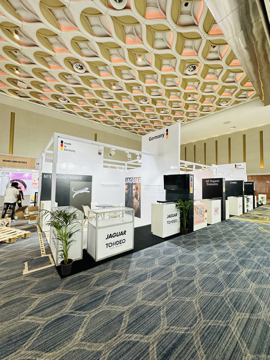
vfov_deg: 102.1
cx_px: 135
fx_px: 146
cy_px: 180
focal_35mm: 14
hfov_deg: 85.7
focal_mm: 2.22
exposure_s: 1/100
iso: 200
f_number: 2.2
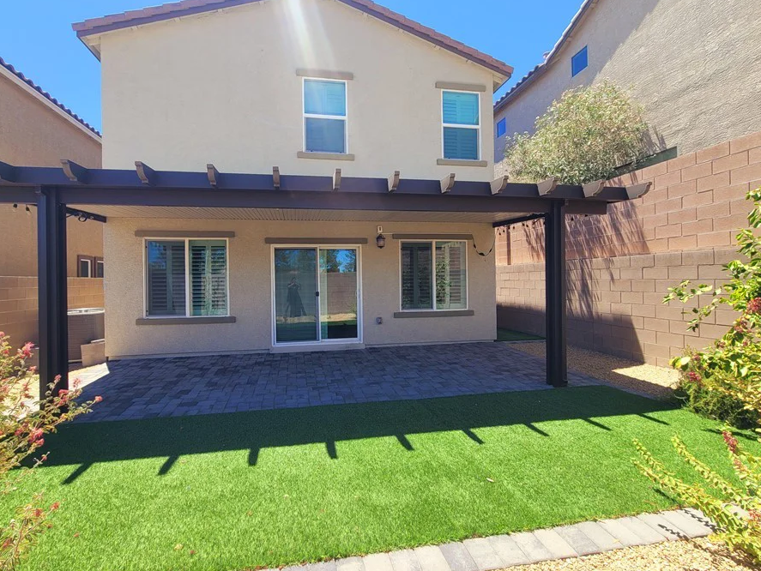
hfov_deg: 98.0
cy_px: 276
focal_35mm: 15
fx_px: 330
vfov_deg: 81.8
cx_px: 355
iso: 50
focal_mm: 2.2
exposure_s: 1/909
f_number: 2.2
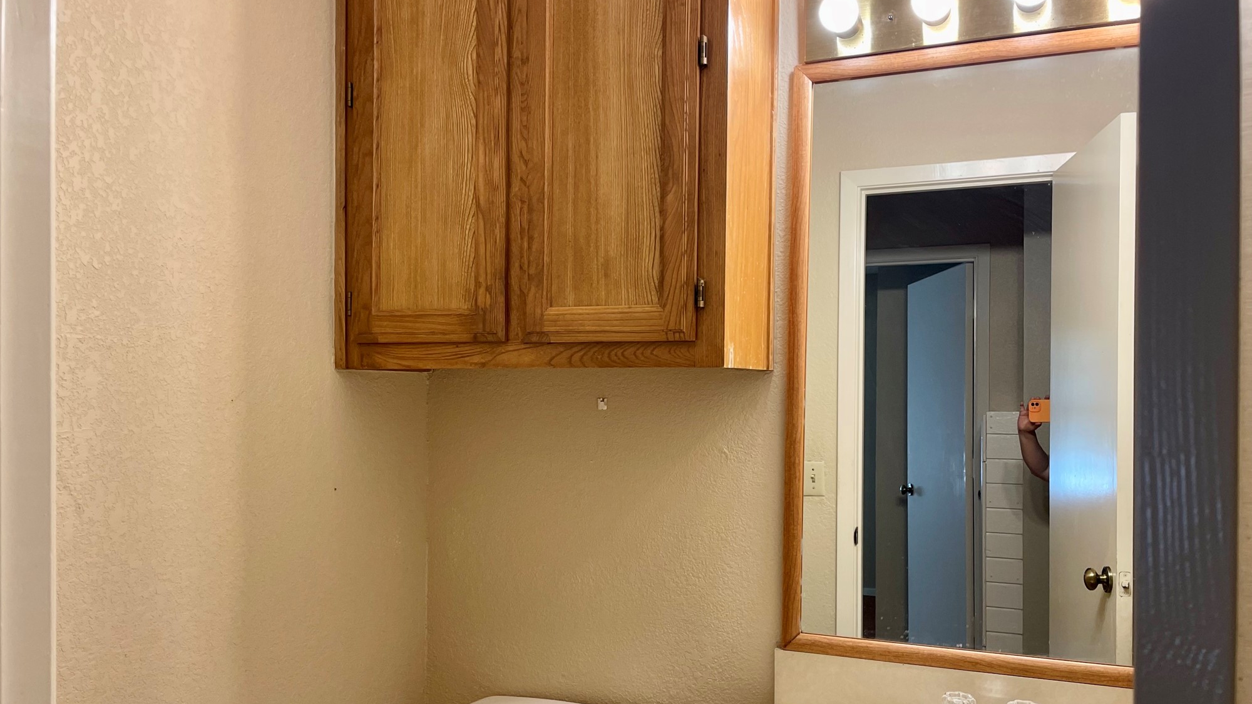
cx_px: 617
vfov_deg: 40.1
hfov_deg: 66.1
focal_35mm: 29
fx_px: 963
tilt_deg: -1.0
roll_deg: -0.9
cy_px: 401
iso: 125
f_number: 1.6
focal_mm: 4.2
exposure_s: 1/120
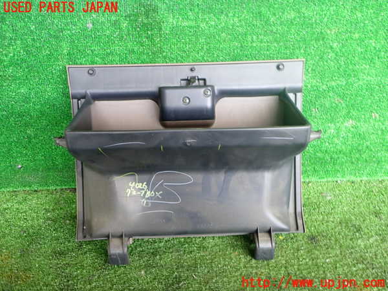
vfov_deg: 46.8
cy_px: 146
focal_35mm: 30
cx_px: 194
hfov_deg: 60.0
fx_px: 336
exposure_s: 1/40
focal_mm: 5.4
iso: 200
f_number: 2.3
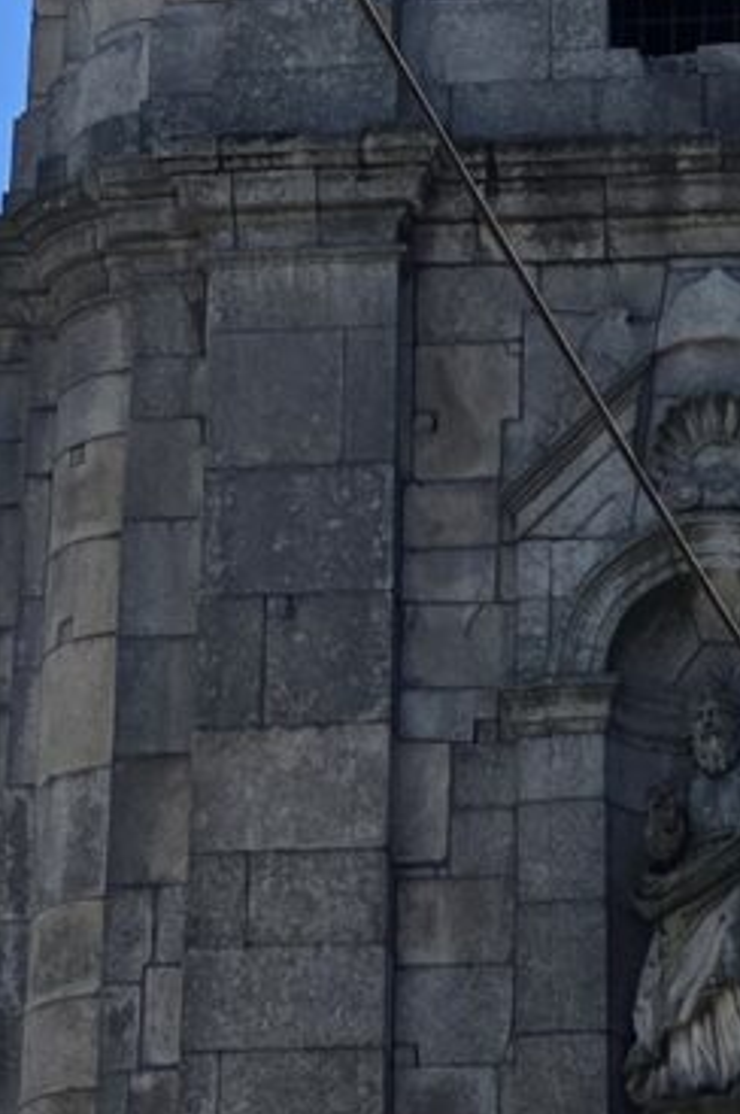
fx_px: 5159
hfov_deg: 8.2
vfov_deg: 11.9
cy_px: -431
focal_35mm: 167
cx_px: 673
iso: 80
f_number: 1.7
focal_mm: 6.3
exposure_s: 1/4539
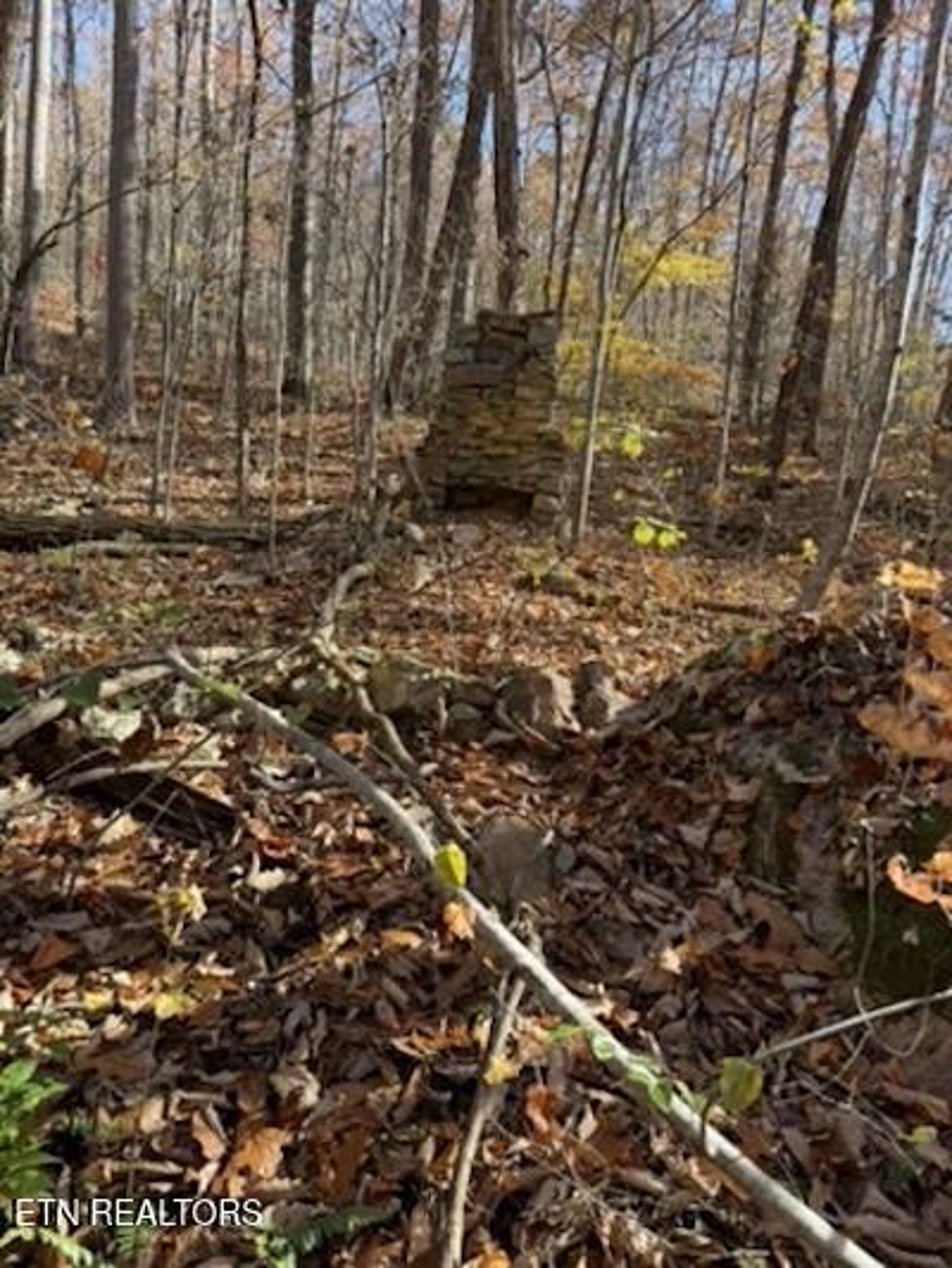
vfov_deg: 71.6
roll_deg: -3.6
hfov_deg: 56.8
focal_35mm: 24
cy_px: 634
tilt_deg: -7.0
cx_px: 476
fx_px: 880
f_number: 1.78
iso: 80
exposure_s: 1/407
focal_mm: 6.76
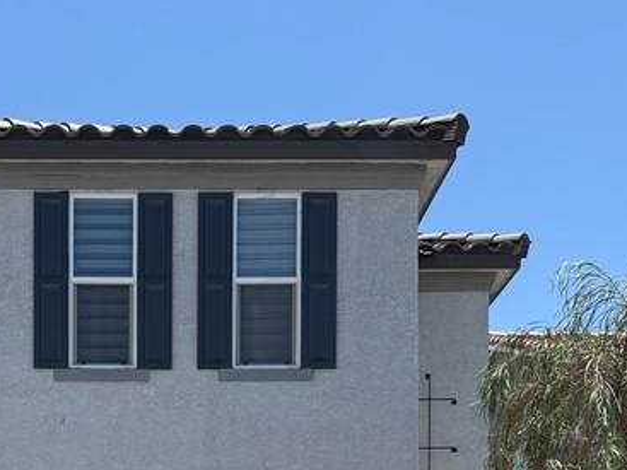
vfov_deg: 20.0
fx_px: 1213
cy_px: 624
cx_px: 145
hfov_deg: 28.5
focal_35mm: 67
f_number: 1.78
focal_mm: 6.76
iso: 80
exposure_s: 1/4167
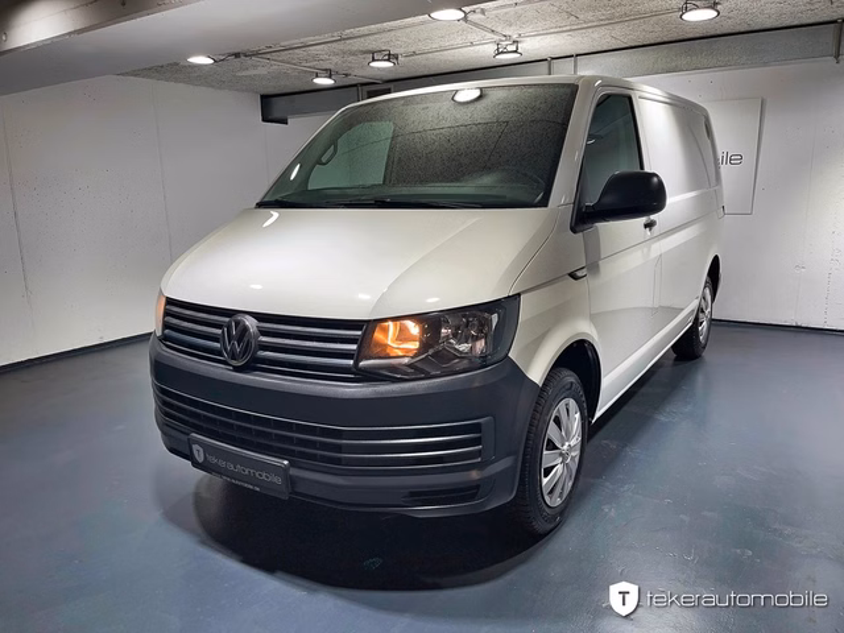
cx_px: 422
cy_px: 316
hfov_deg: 67.3
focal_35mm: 26
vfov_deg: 53.1
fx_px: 634
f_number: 1.6
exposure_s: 1/100
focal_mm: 5.1
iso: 32
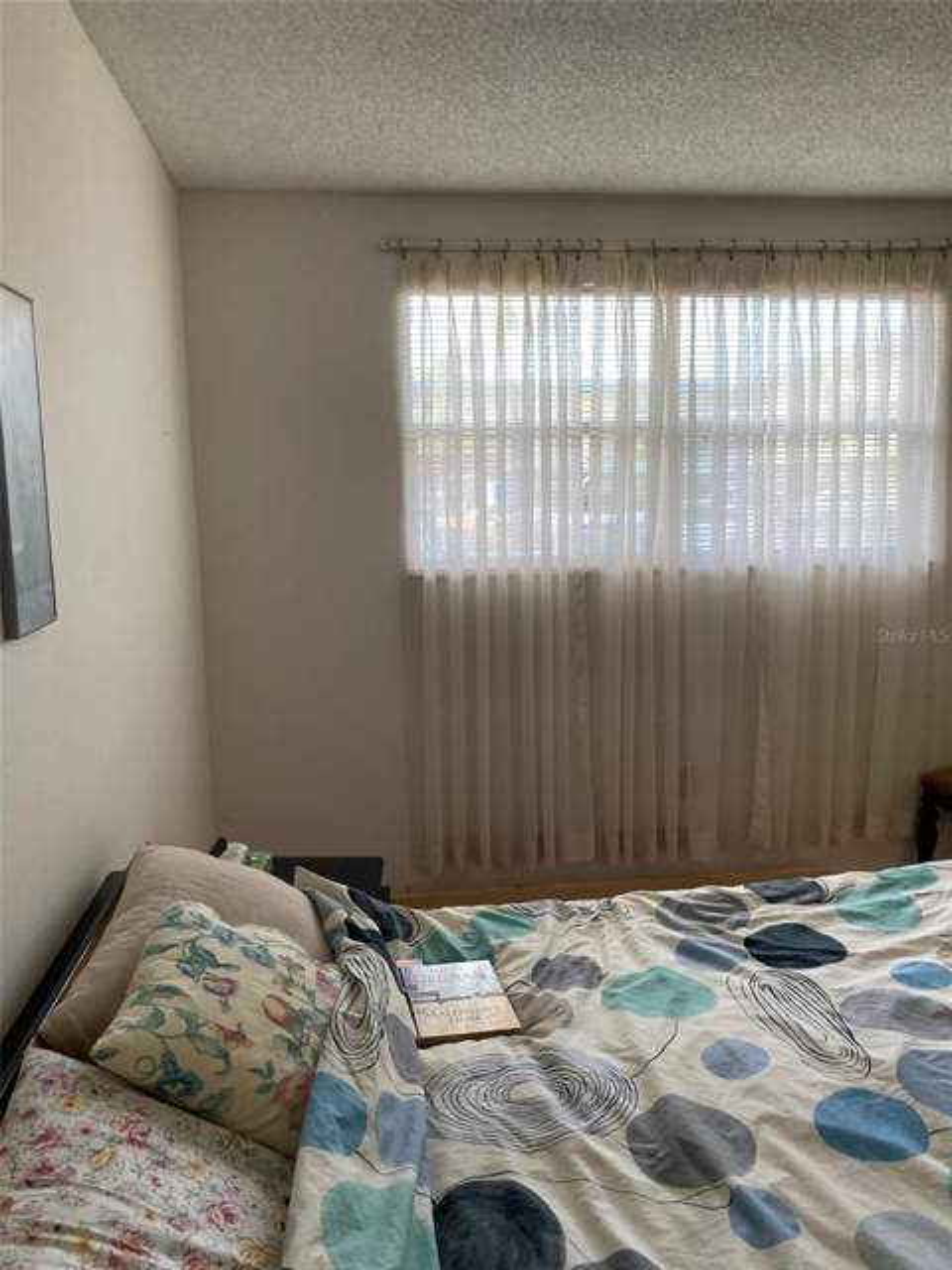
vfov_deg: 63.4
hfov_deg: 49.7
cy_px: 635
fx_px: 1027
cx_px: 476
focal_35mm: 28
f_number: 1.8
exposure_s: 1/60
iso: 50
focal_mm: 3.99
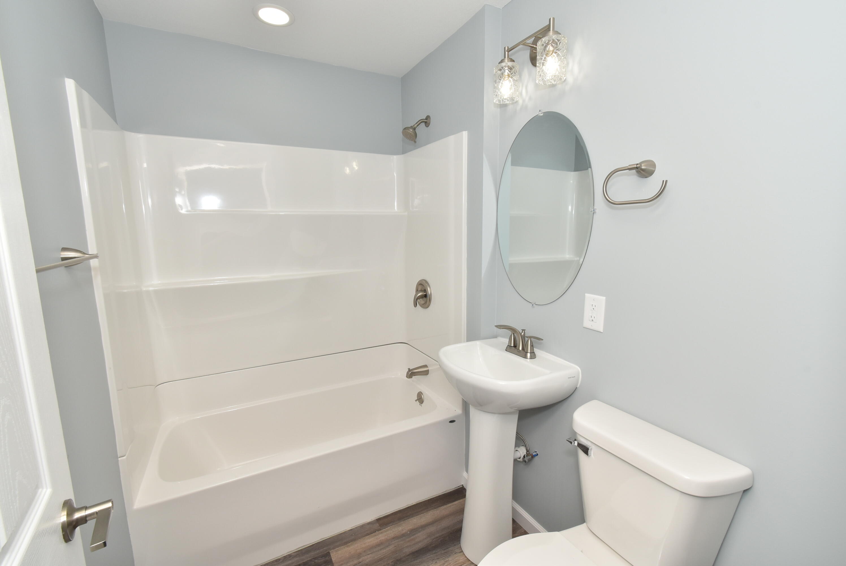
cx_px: 423
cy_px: 283
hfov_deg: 100.3
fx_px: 353
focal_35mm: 15
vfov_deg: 77.4
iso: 400
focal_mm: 10
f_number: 14
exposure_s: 1/80
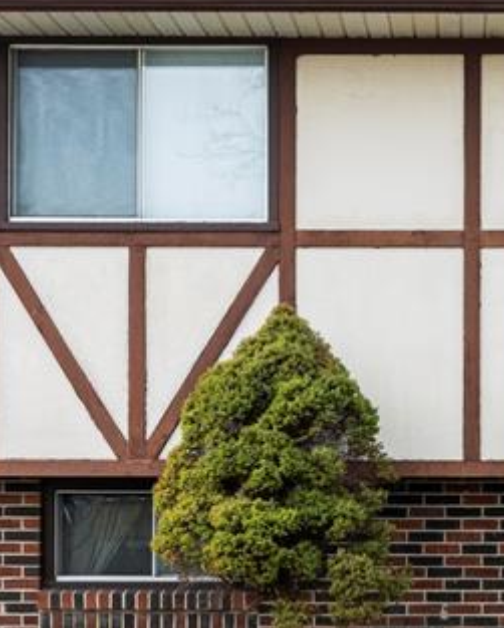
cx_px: 476
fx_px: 1713
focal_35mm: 92
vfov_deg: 20.7
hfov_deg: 16.5
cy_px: 433
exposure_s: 1/160
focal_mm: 30
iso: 400
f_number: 8
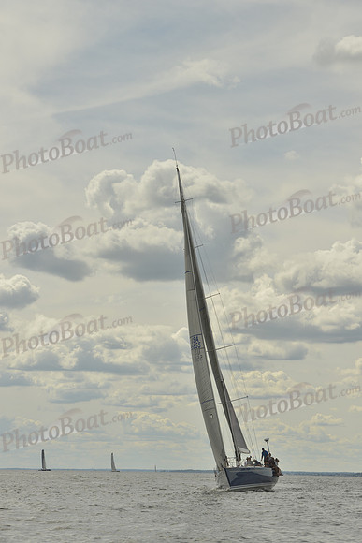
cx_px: 181
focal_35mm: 100
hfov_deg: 13.7
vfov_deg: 20.4
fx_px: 1507
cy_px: 272
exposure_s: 1/1000
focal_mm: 100
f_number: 9
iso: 200
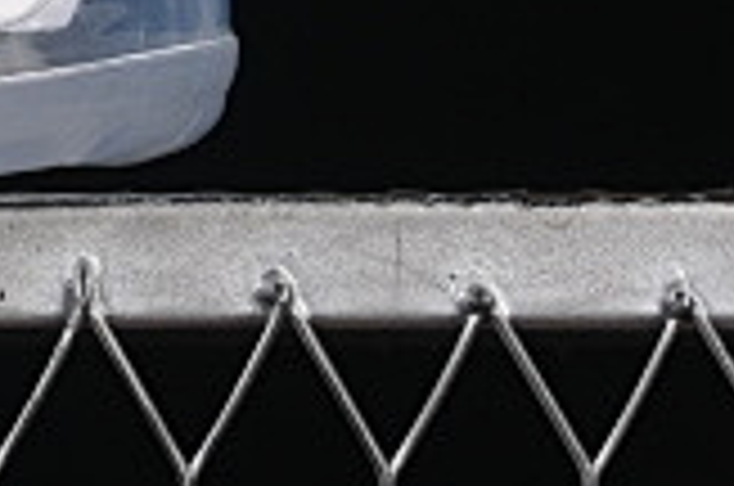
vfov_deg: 3.7
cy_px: -551
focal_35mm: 369
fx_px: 7509
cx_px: -914
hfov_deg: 5.4
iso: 160
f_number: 8
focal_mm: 50
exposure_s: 1/80
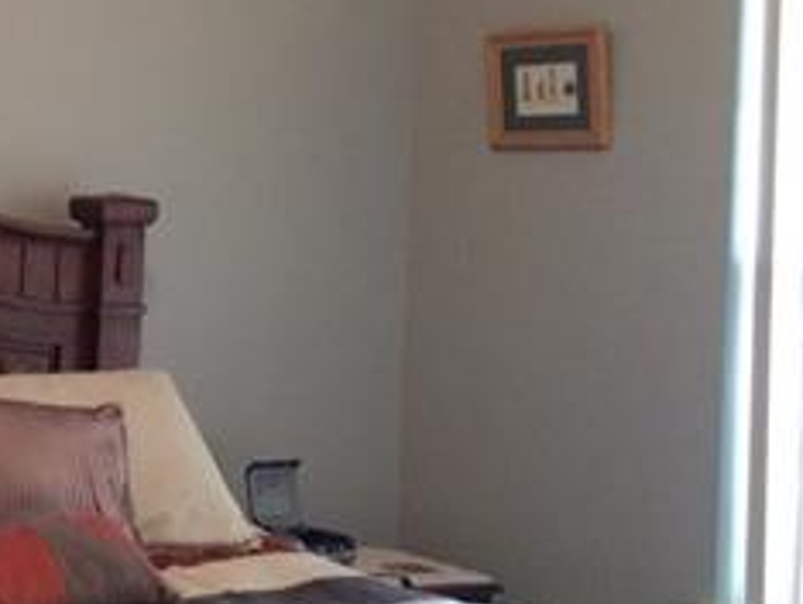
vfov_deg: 18.0
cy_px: 209
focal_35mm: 82
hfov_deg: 21.5
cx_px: -237
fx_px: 1904
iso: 320
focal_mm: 4.12
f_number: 2.2
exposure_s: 1/30
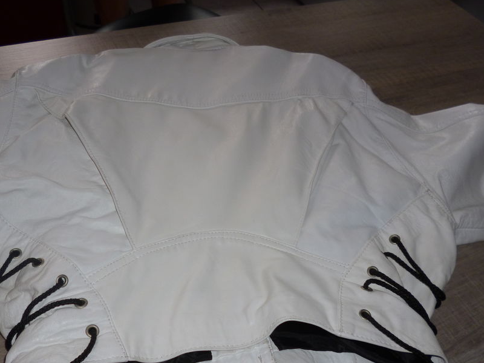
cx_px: 215
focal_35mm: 35
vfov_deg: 40.6
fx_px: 489
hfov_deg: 52.5
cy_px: 213
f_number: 3.1
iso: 100
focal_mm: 5
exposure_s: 1/60
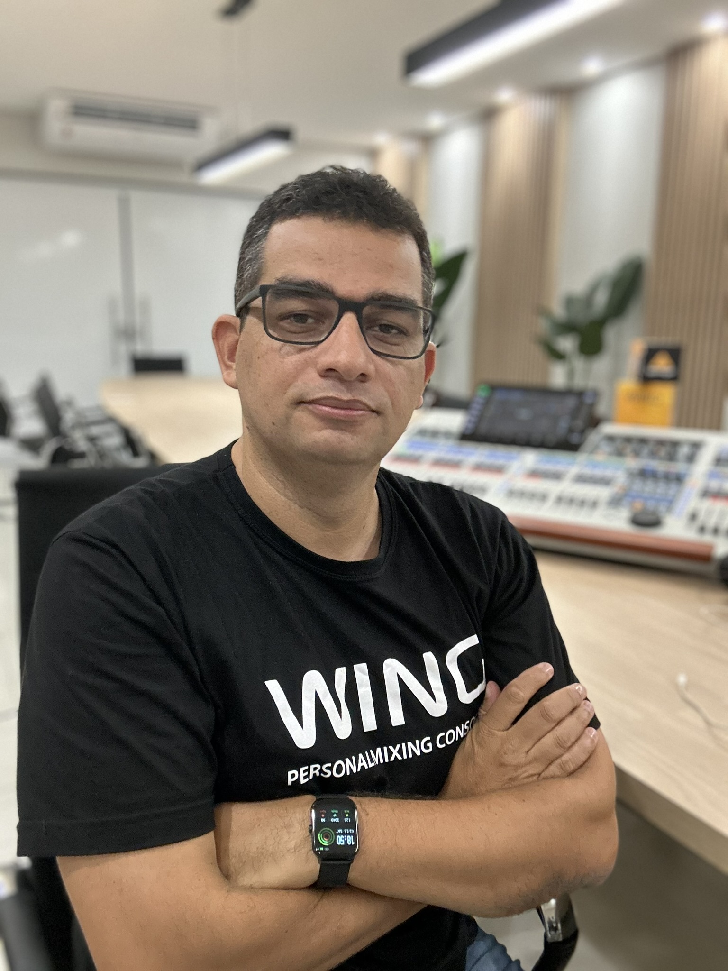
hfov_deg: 46.8
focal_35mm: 30
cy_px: 486
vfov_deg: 60.0
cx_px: 364
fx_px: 841
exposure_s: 1/40
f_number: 1.9
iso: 320
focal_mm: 2.69
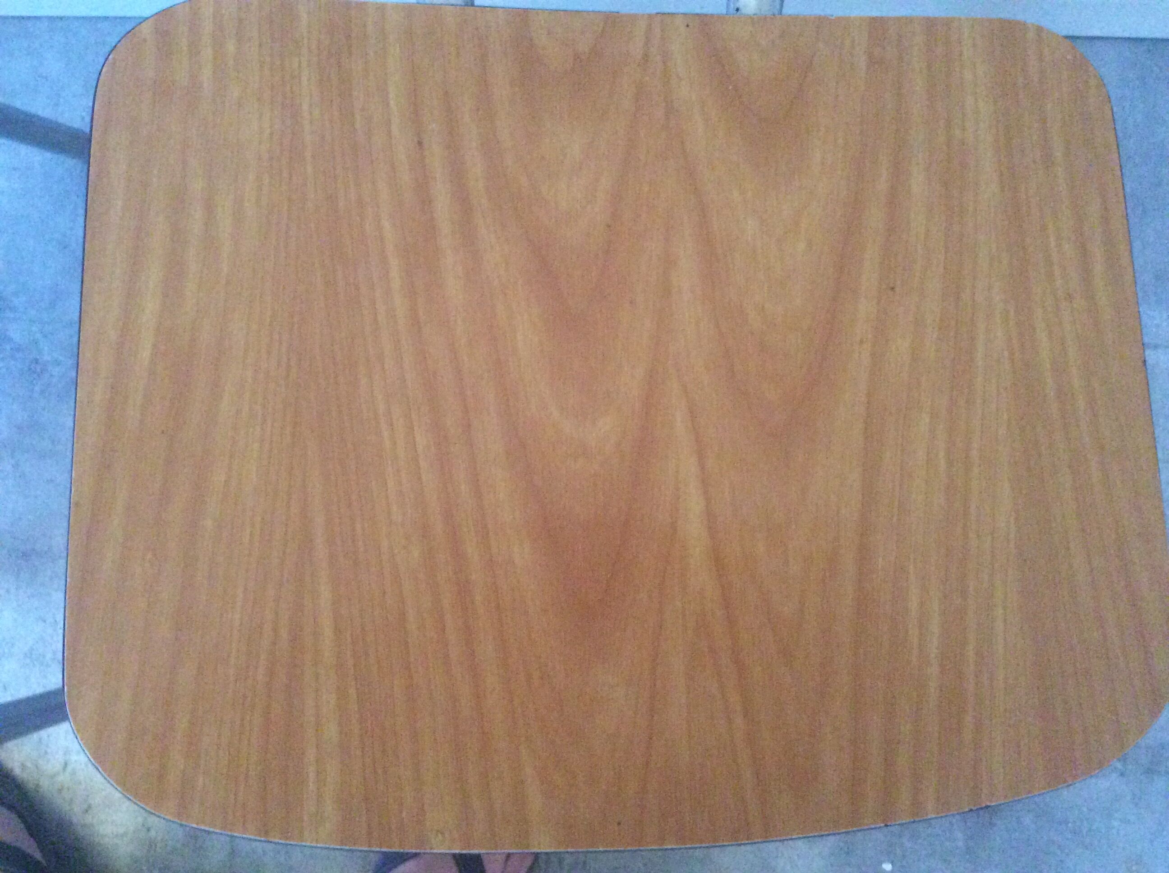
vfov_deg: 44.1
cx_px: 584
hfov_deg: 56.9
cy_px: 436
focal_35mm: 32
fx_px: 1079
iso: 400
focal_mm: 3.3
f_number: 2.4
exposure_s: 1/17
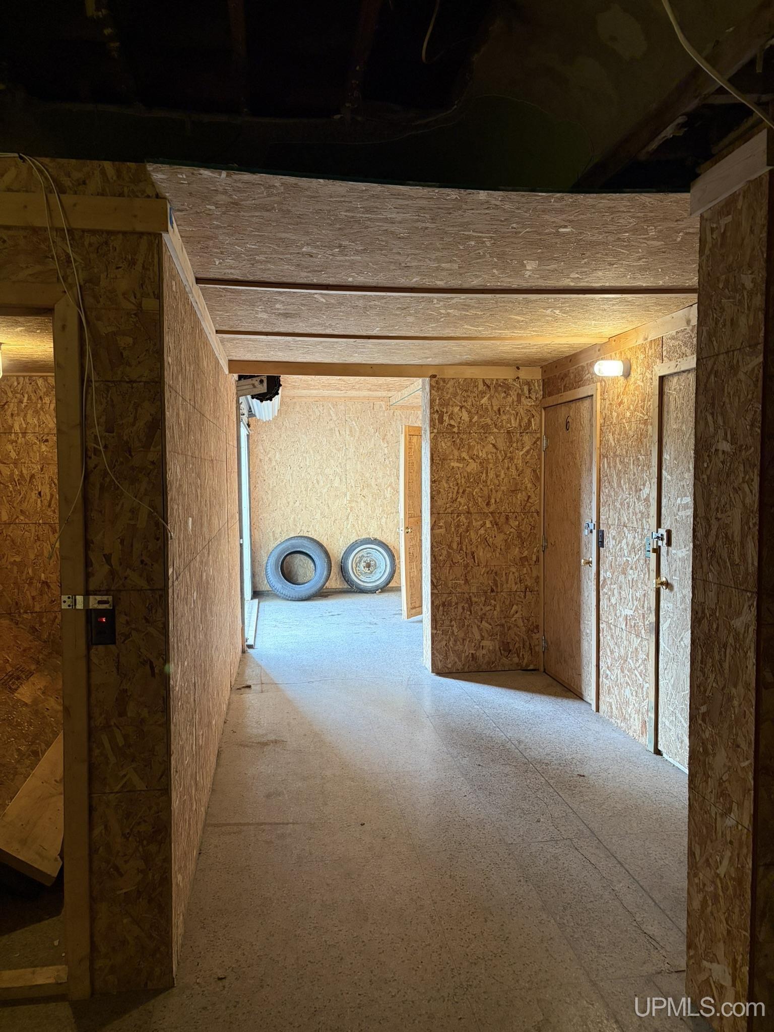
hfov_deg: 53.1
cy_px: 516
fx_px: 775
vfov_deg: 67.3
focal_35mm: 26
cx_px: 387
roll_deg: +0.4
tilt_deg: -3.9
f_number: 1.6
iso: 250
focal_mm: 5.96
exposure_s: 1/60
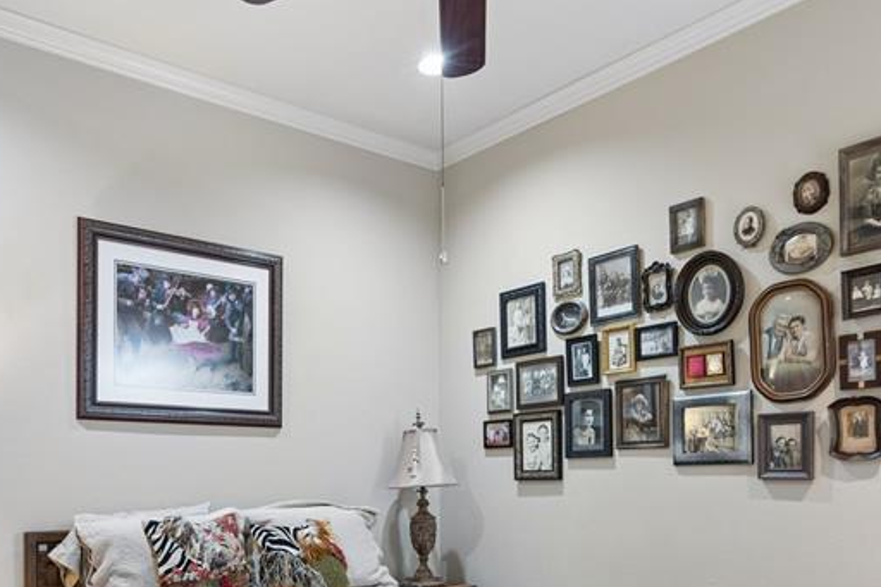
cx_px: 388
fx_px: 783
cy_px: 473
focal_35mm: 32
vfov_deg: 39.4
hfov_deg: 58.6
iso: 200
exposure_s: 1/5
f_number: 8
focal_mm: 16
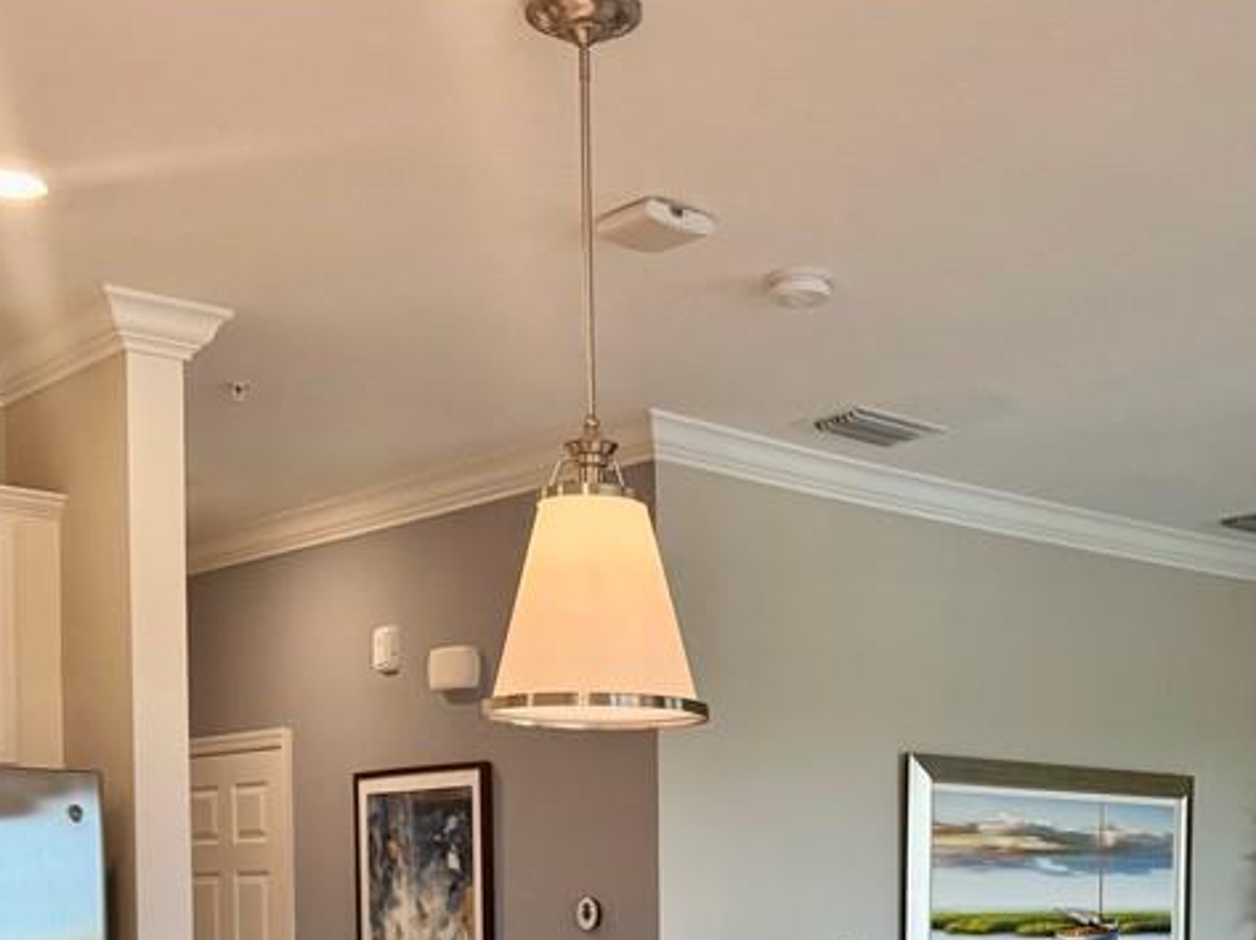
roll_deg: -2.6
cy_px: 994
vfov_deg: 26.2
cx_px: 855
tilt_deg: -0.1
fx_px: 1885
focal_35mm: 52
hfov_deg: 36.4
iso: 200
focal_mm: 6.76
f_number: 1.78
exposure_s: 1/182
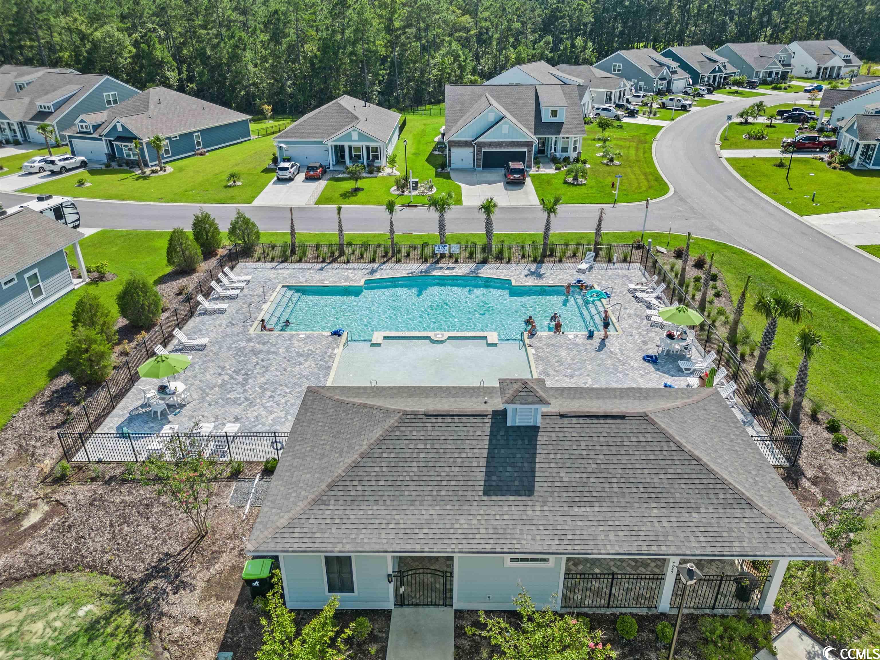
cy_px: 330
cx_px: 440
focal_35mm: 24
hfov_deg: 71.6
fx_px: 610
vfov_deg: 56.8
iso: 100
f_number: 1.7
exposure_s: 1/1250
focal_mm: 6.72
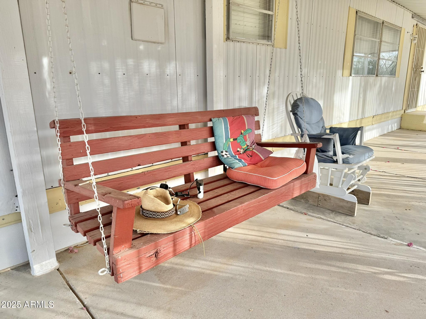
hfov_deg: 71.6
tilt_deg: -14.8
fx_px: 295
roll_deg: +1.5
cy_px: 160
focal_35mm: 24
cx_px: 213
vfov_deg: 56.8
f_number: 1.78
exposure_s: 1/215
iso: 64
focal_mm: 6.76
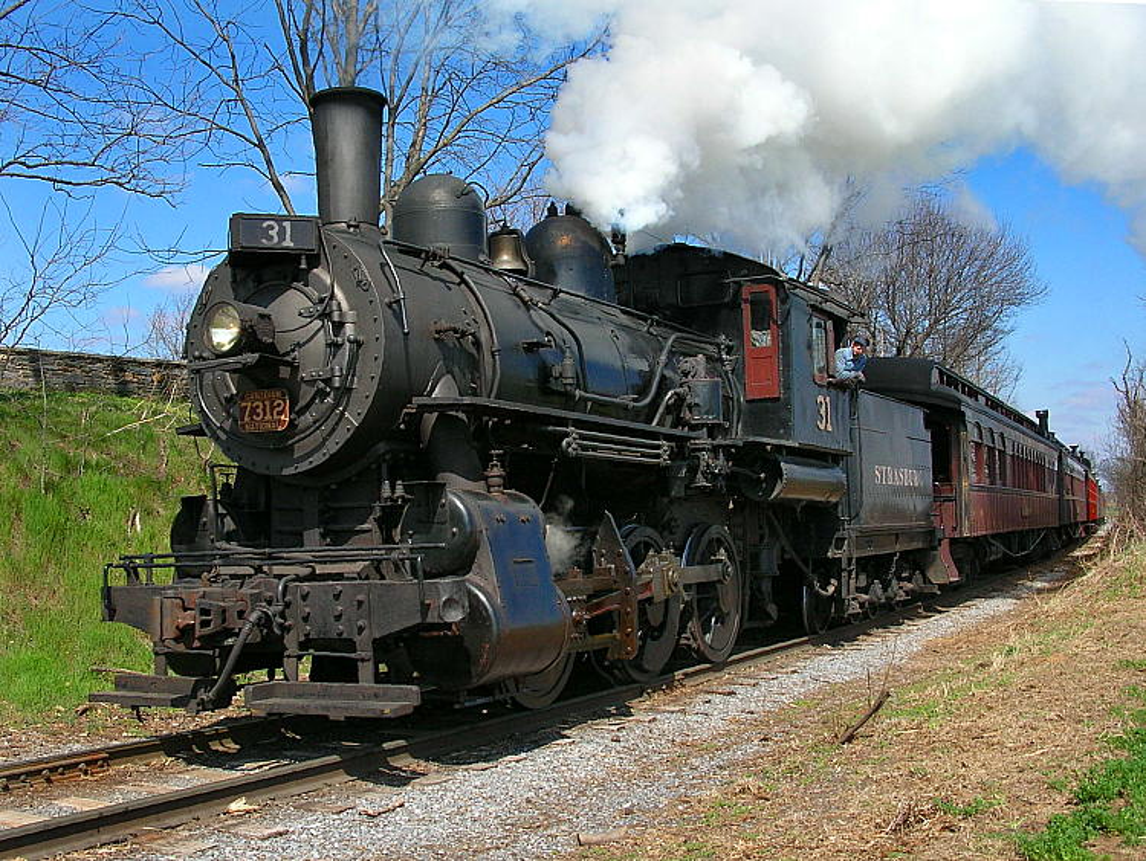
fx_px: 1193
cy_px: 430
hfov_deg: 51.3
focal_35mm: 36
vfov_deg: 39.7
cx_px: 573
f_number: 3.7
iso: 50
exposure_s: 1/545
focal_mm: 6
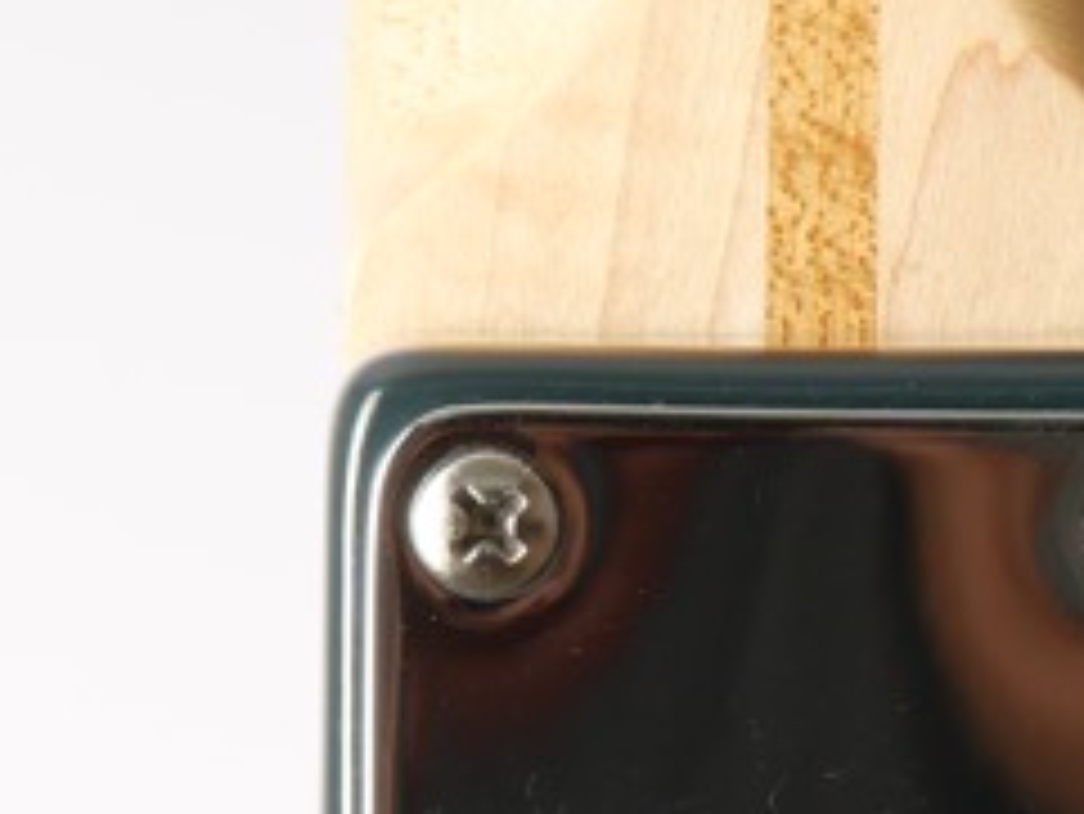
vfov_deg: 1.8
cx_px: 639
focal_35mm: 805
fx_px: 25221
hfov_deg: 2.5
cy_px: 621
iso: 200
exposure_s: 1/250
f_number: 7.1
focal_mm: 81
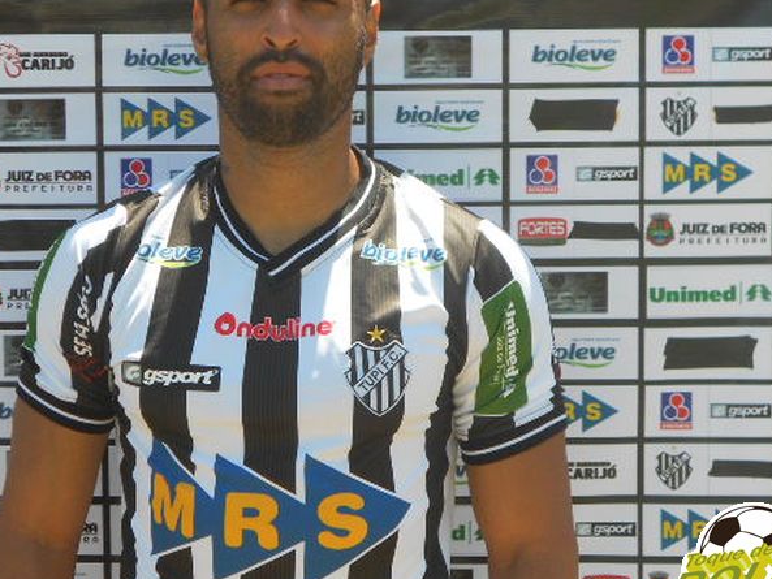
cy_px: 234
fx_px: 1985
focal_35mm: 89
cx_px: 302
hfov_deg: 22.0
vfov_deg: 16.6
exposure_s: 1/250
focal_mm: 11.8
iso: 125
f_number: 5.3
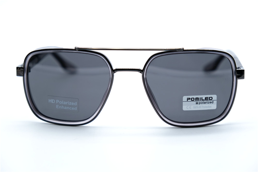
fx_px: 566
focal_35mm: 79
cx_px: 129
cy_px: 86
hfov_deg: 25.7
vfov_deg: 17.3
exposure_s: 1/150
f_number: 5
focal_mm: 52.7
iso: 160
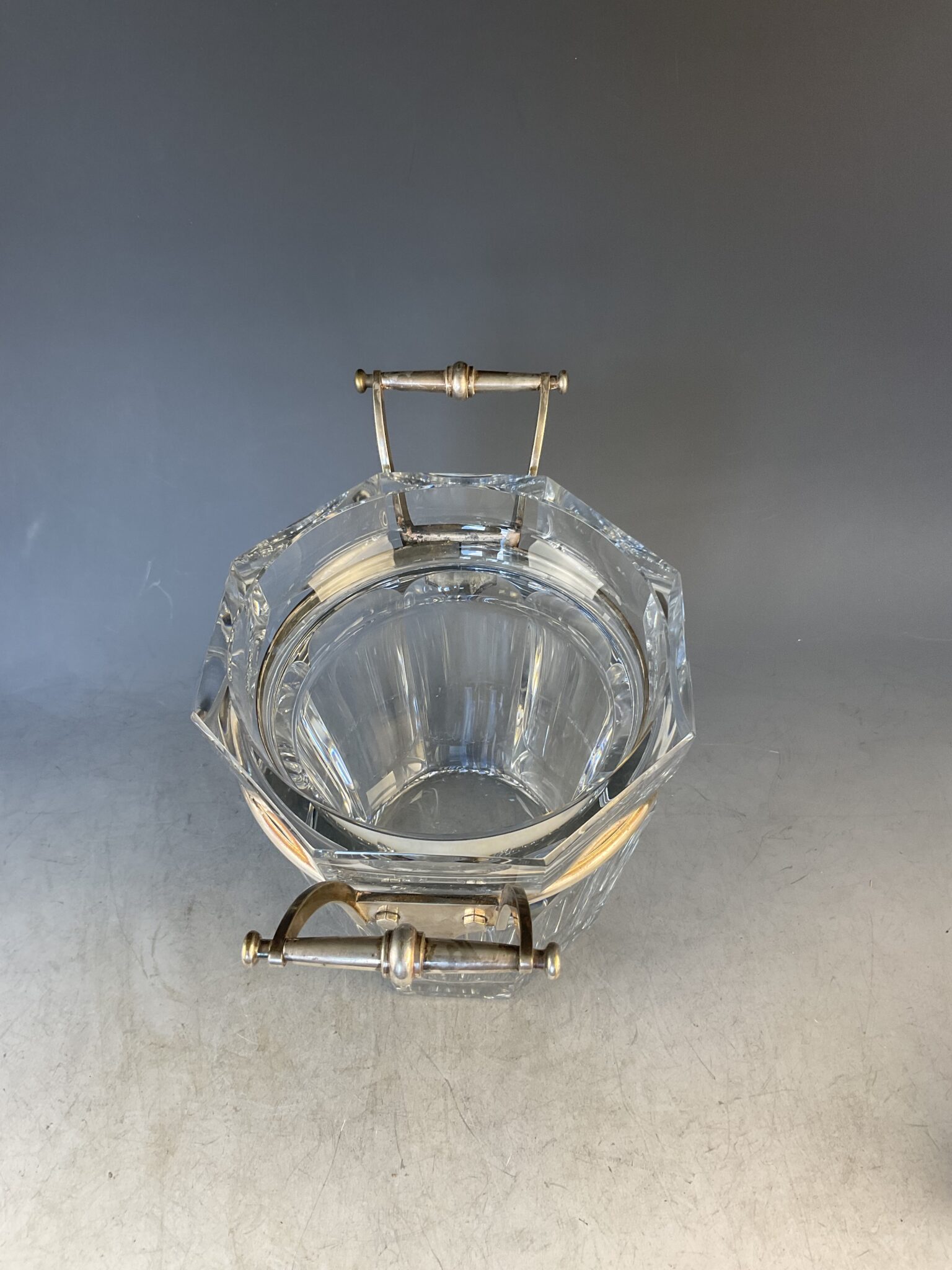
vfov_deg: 61.7
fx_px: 1063
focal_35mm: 29
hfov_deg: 48.2
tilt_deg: -53.1
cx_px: 476
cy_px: 635
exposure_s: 1/122
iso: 50
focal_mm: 3
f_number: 1.8
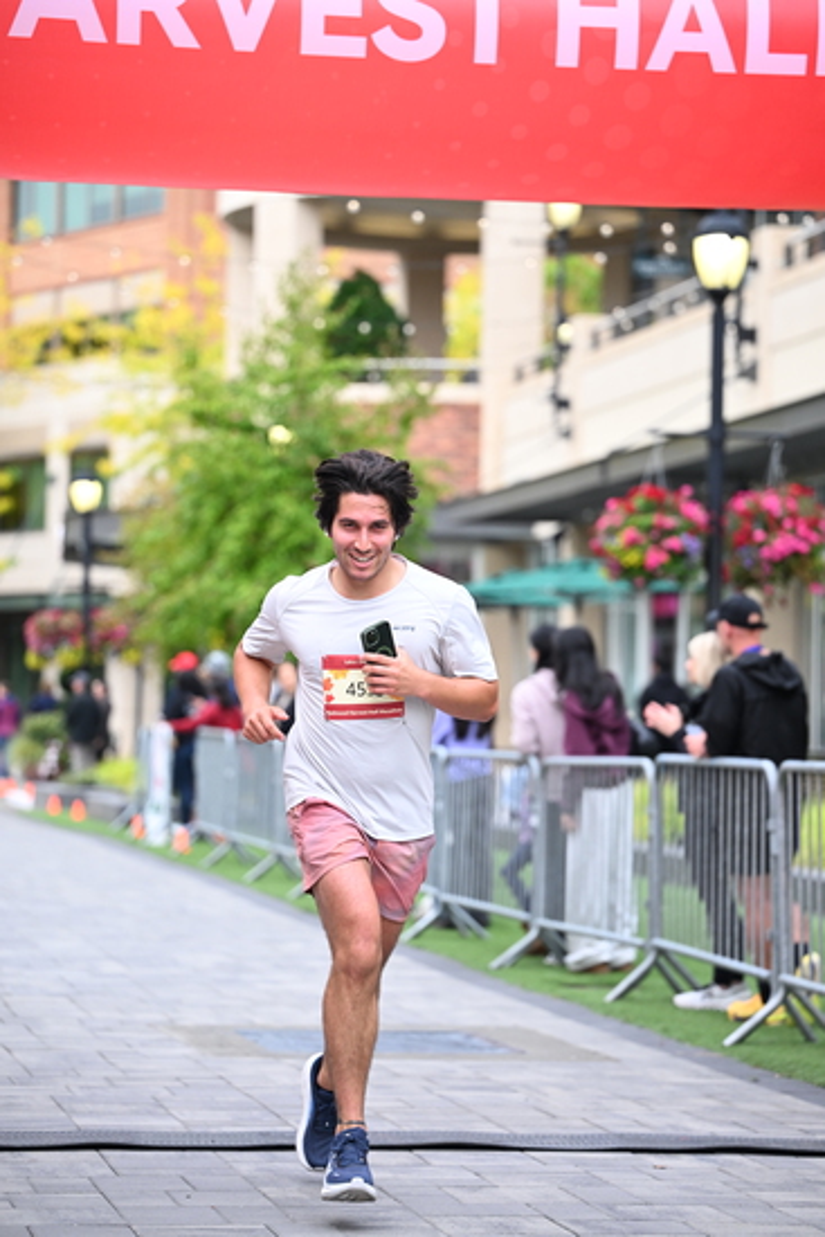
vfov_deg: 19.6
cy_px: 618
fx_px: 3572
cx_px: 412
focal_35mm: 104
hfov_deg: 13.2
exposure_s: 1/1600
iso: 1000
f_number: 2.8
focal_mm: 104
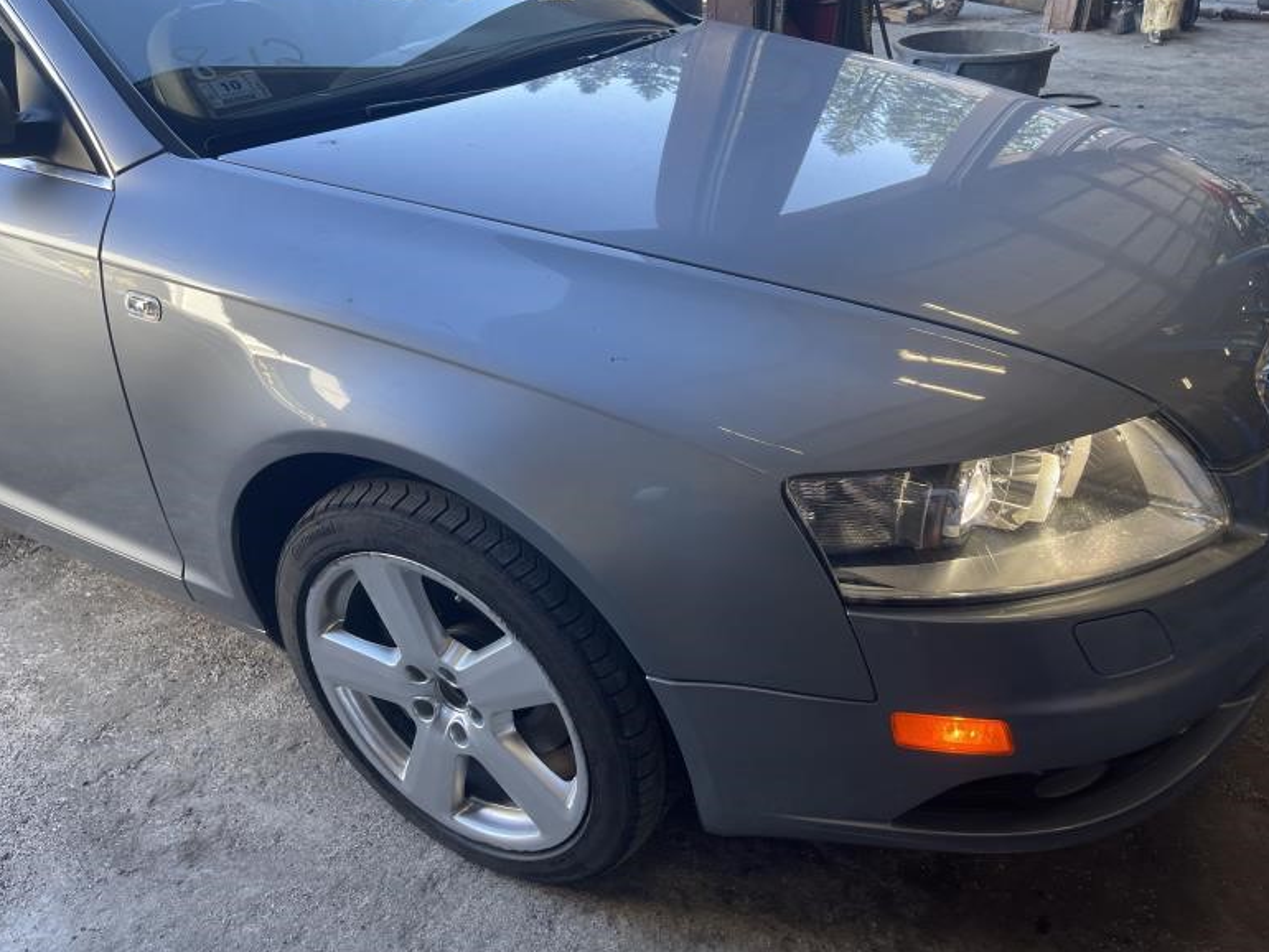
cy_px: 474
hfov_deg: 65.3
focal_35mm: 27
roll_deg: +0.2
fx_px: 990
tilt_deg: -26.8
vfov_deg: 51.4
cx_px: 616
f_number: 1.6
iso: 50
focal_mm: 5.1
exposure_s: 1/121
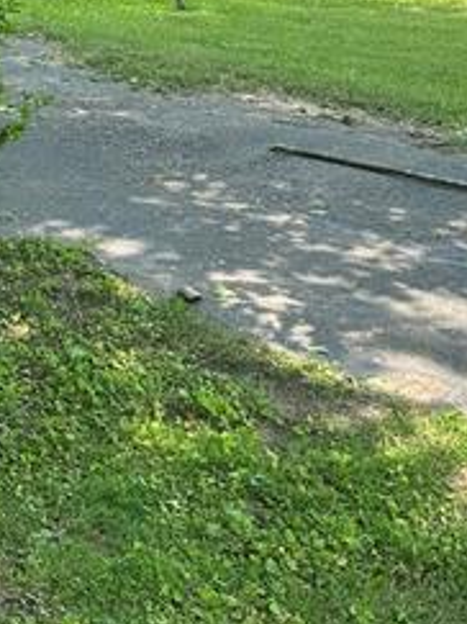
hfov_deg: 19.1
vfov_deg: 25.6
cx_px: 62
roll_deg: -2.4
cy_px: 229
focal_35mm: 76
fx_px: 1368
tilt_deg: -18.2
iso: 80
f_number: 1.78
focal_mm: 6.86
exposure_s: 1/1029
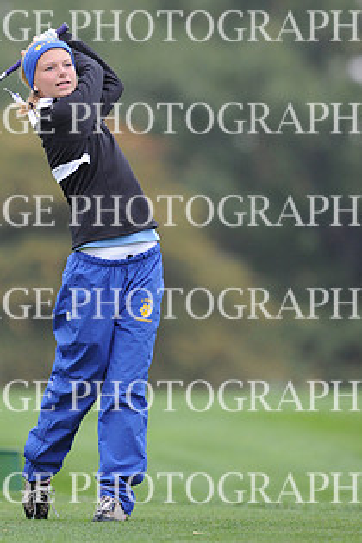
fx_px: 11100
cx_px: 57
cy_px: 164
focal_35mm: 736
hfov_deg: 1.9
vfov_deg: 2.8
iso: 1600
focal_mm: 400
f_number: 4
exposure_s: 1/2000
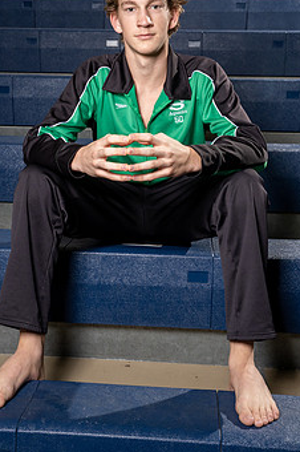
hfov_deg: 25.5
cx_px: 133
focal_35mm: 53
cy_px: 195
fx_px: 664
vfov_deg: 37.5
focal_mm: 40
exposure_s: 1/250
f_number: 8
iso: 800
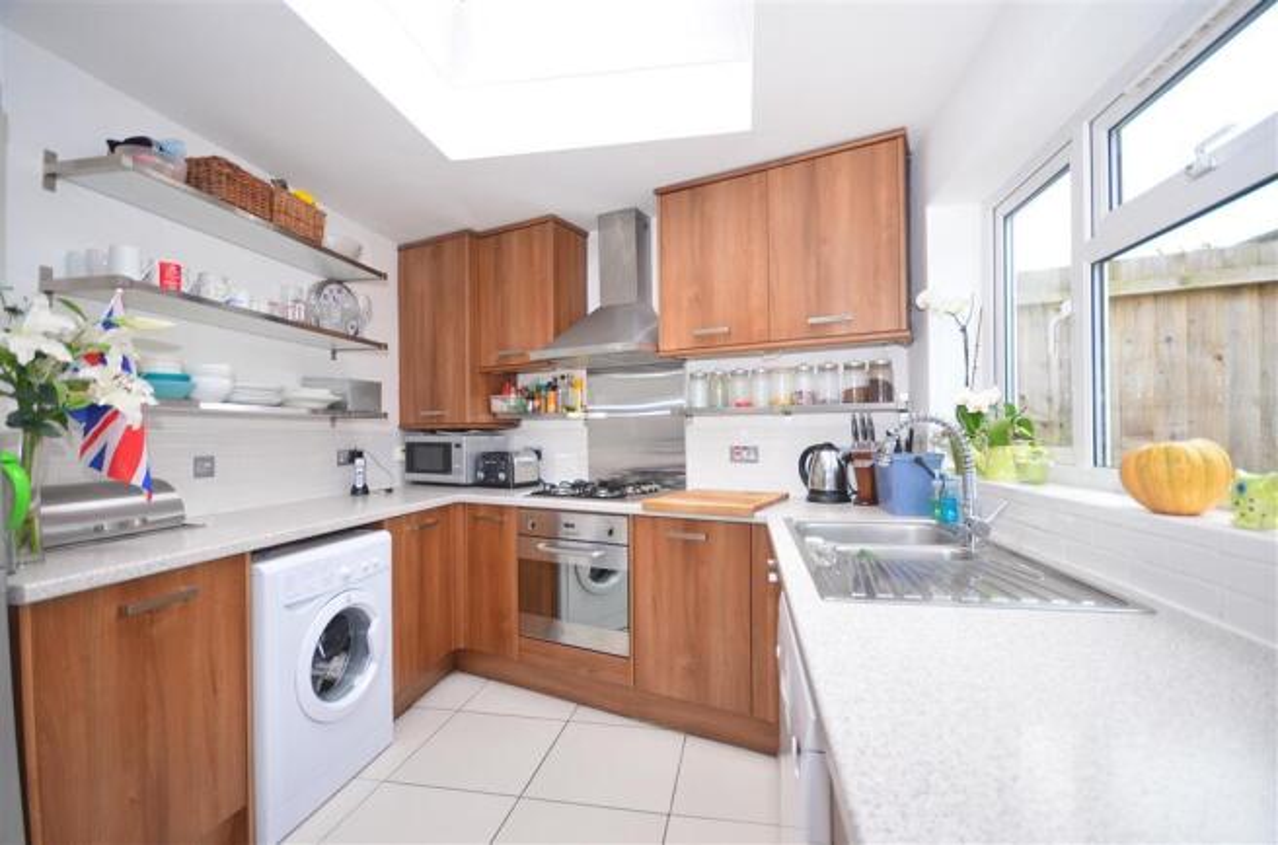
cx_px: 639
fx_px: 531
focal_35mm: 15
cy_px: 422
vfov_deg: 77.0
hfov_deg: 100.5
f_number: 5
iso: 200
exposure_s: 1/80
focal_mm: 10
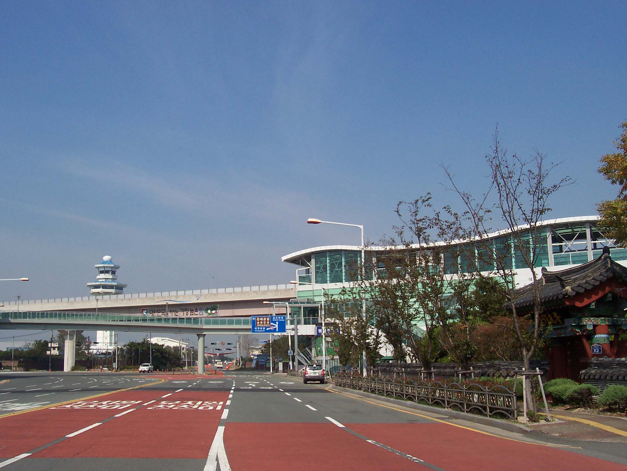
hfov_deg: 50.1
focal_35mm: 37
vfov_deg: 38.7
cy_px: 236
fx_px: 670
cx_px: 314
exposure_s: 1/750
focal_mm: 5.6
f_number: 5.6
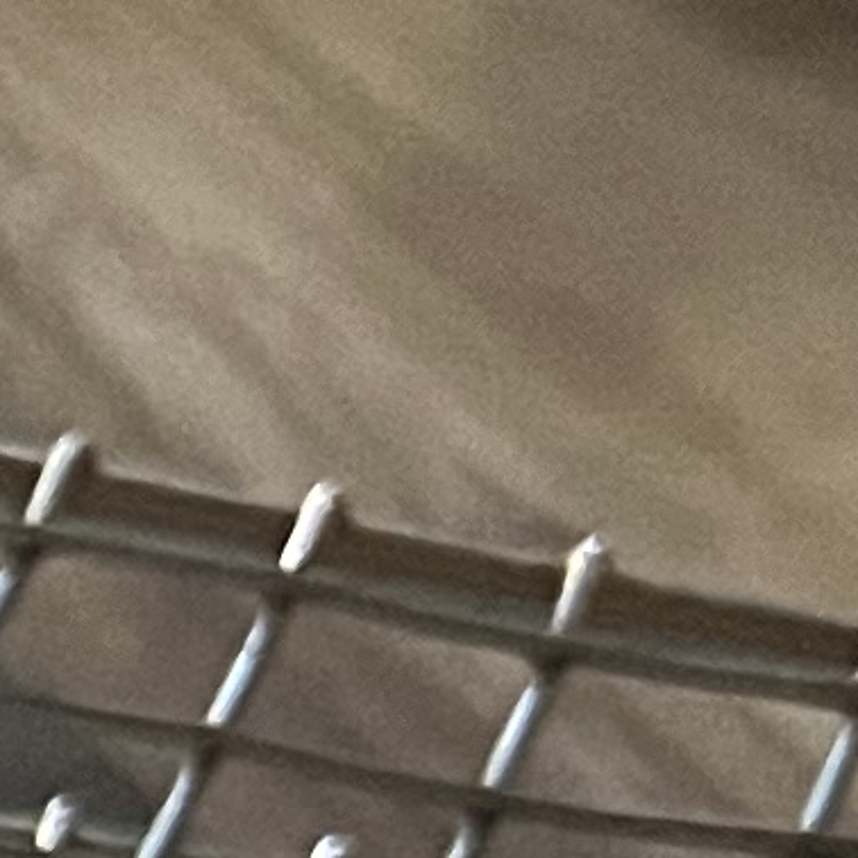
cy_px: 1916
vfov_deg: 6.8
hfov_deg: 6.3
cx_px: -2113
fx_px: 6870
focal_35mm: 245
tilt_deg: -37.5
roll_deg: +4.4
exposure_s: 1/37
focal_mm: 5.7
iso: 640
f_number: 1.5
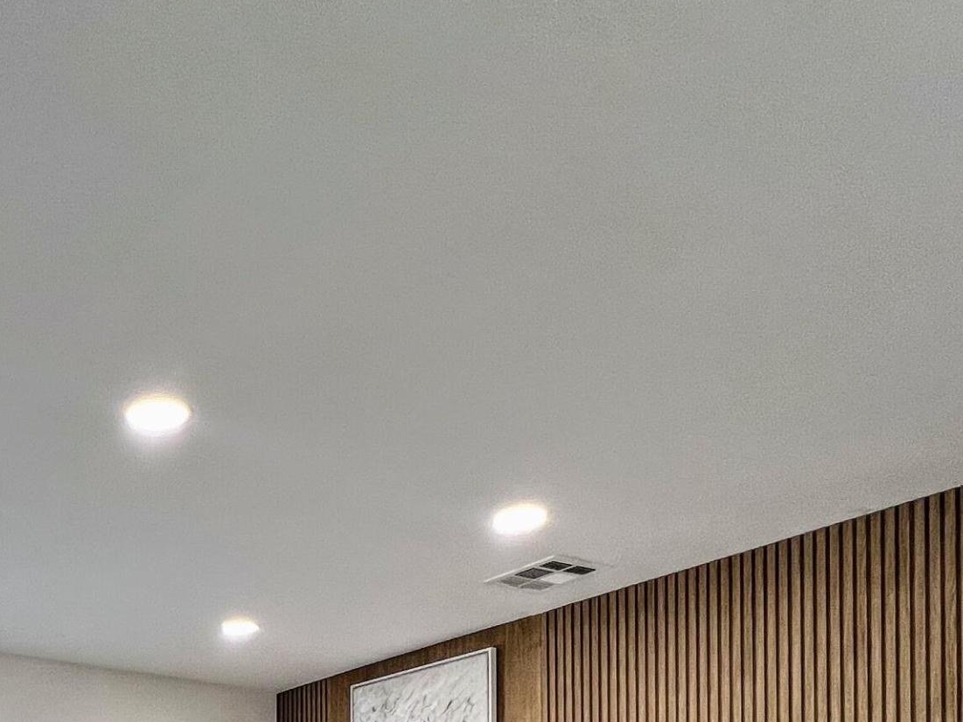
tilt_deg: -0.3
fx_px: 946
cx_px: 71
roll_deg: +0.1
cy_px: 920
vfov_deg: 32.4
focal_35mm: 34
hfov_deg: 47.6
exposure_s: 1/120
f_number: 1.8
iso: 50
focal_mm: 1.57
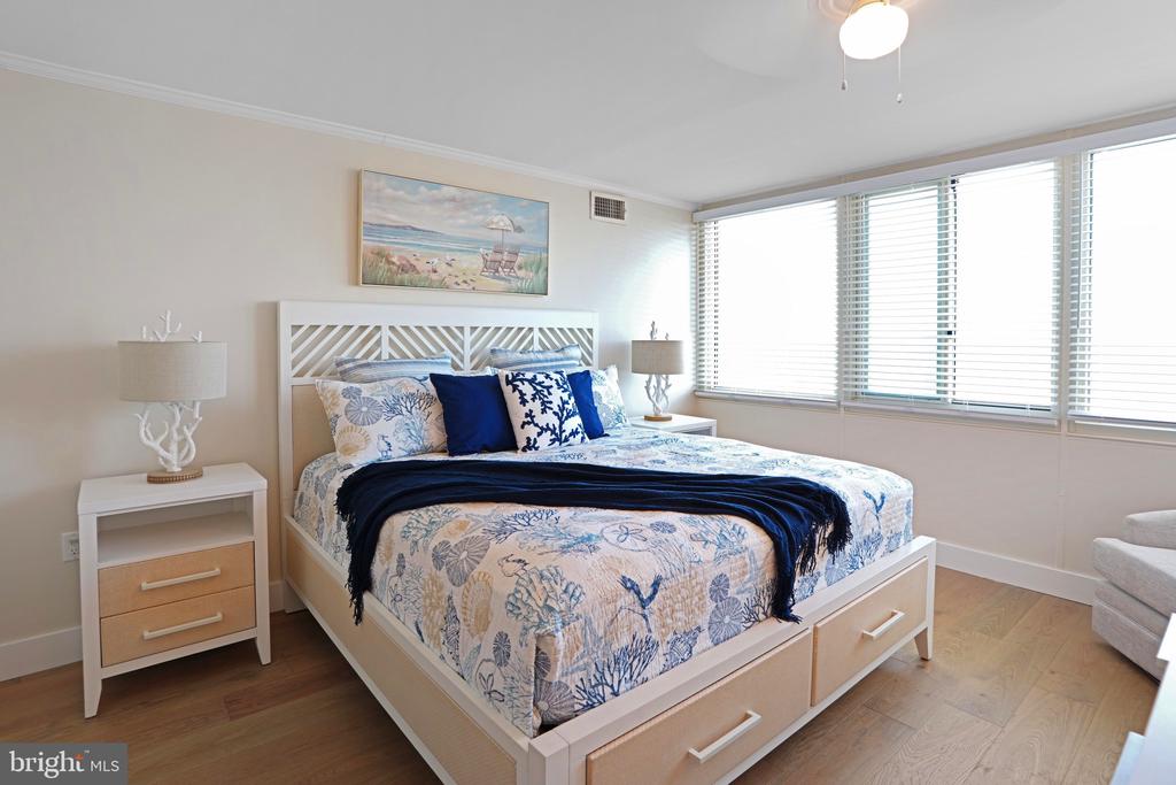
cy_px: 392
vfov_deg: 73.8
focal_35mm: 16
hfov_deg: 96.7
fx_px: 523
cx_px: 588
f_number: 6.3
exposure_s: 1/6
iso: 64
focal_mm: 16
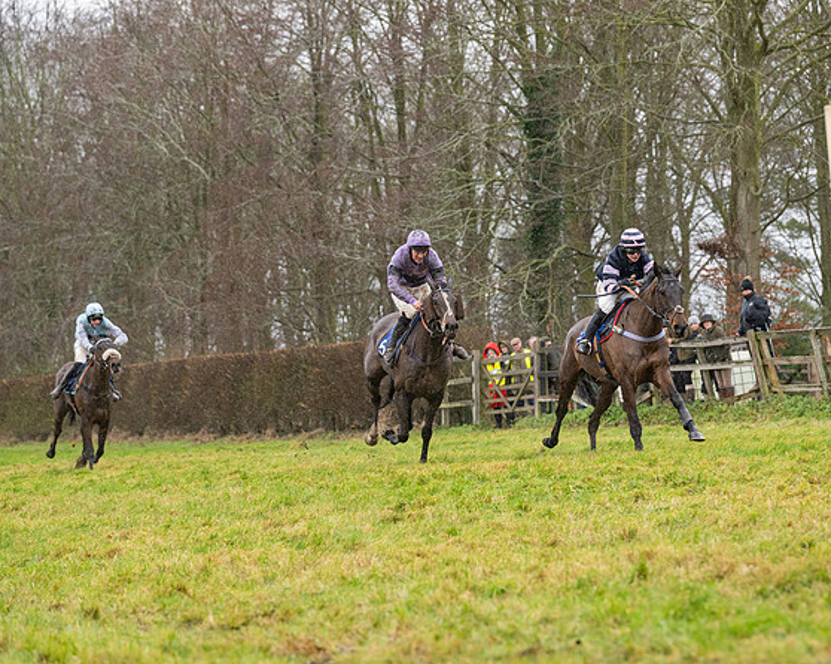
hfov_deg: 15.4
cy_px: 333
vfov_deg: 12.3
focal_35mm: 125
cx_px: 428
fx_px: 3073
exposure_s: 1/1250
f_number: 4
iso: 800
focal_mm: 110
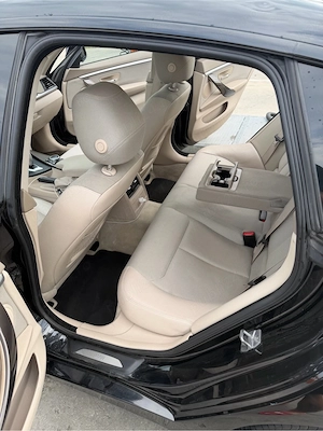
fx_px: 299
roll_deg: +4.0
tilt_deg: -36.9
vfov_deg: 71.6
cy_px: 216
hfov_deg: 56.8
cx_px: 162
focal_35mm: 24
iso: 80
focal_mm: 6.76
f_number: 1.78
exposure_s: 1/419
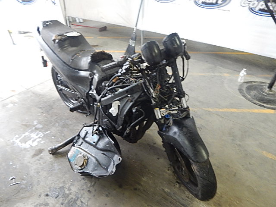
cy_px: 104
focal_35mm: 22
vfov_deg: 61.1
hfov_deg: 76.4
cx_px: 138
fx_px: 175
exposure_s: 1/25
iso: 400
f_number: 3
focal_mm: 4
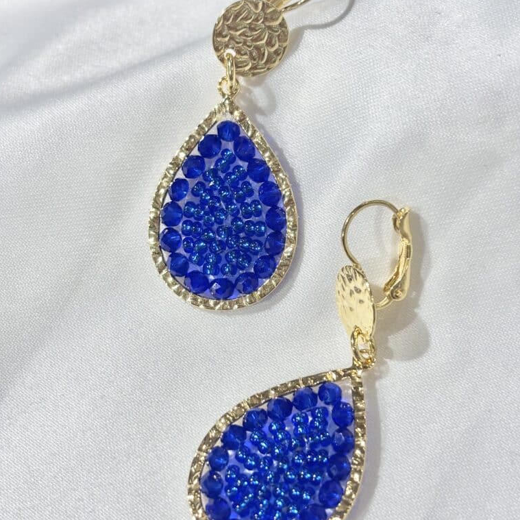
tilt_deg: -57.7
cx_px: 259
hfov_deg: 27.7
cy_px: 280
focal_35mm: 62
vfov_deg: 27.7
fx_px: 1054
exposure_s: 1/244
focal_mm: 5.96
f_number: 1.6
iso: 32
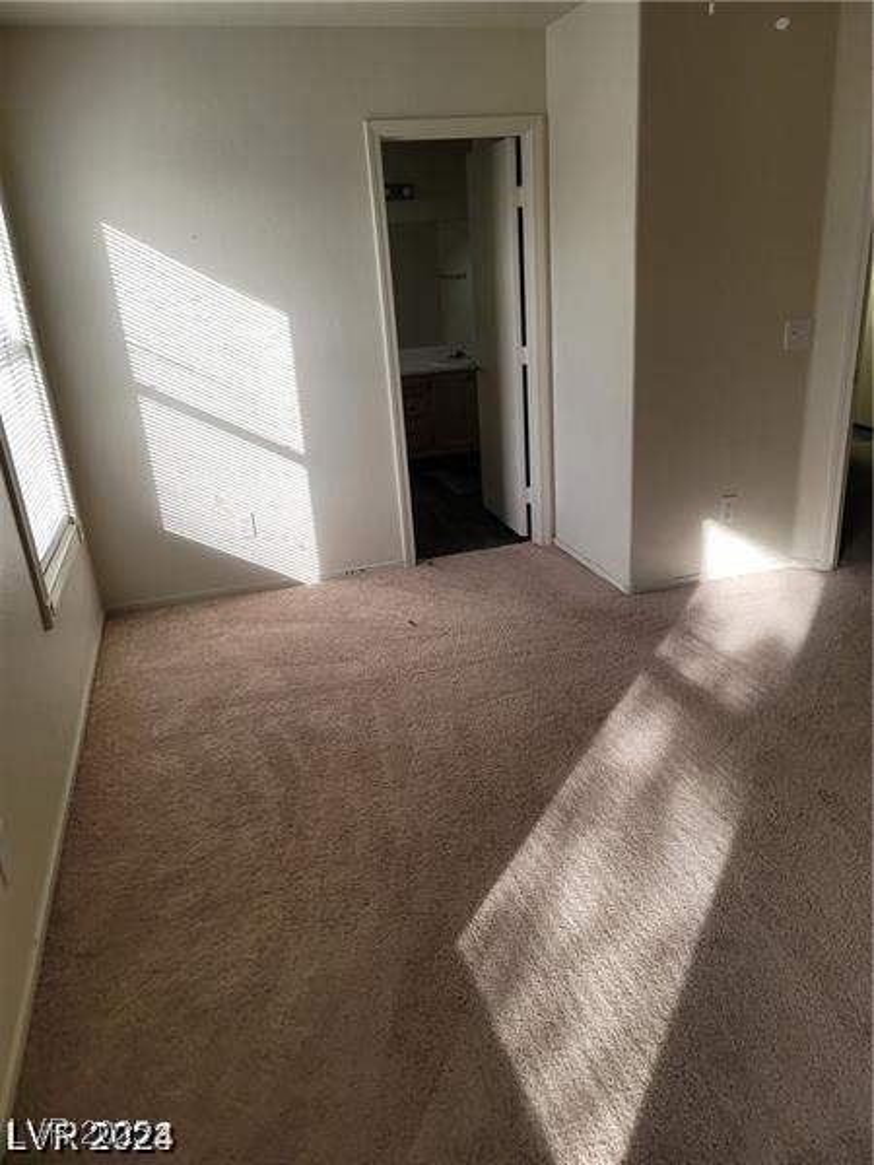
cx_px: 437
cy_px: 582
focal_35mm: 25
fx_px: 842
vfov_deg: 69.4
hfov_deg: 54.9
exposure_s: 1/120
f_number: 1.8
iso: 64
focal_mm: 7
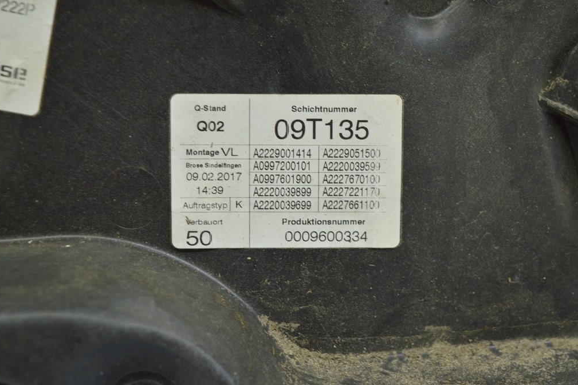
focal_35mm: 70
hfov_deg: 28.9
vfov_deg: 19.4
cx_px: 285
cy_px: 190
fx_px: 1123
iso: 400
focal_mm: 46
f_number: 5.6
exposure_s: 1/20
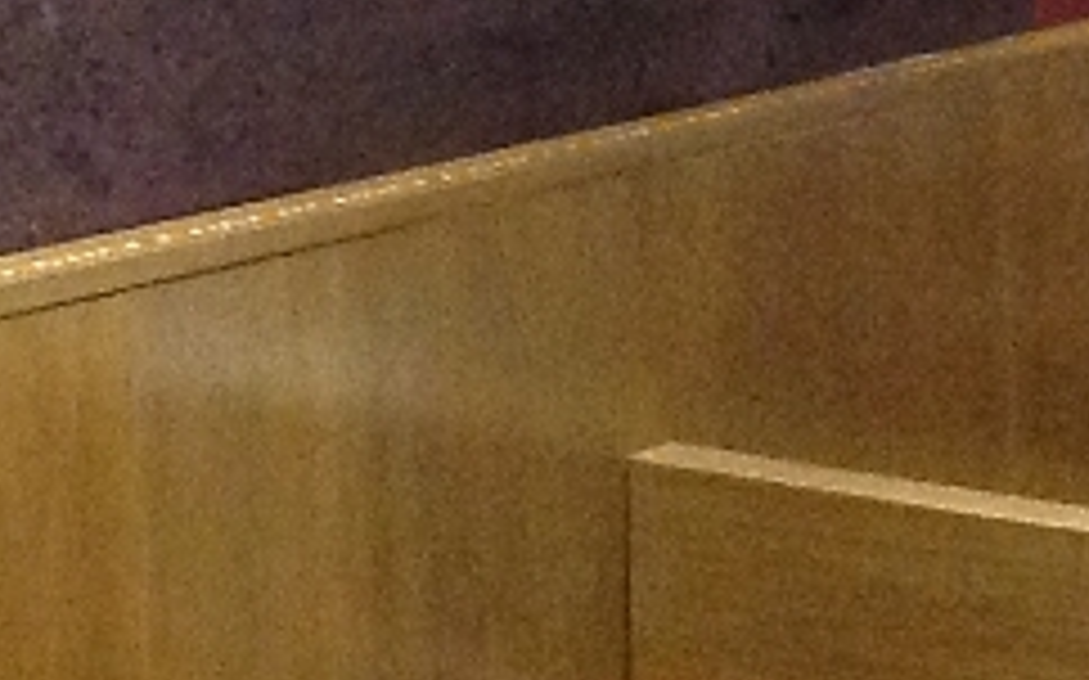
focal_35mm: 184
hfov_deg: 10.8
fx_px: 5458
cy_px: -1184
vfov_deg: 6.6
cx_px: -720
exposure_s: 1/15
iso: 500
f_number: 2.4
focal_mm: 4.28
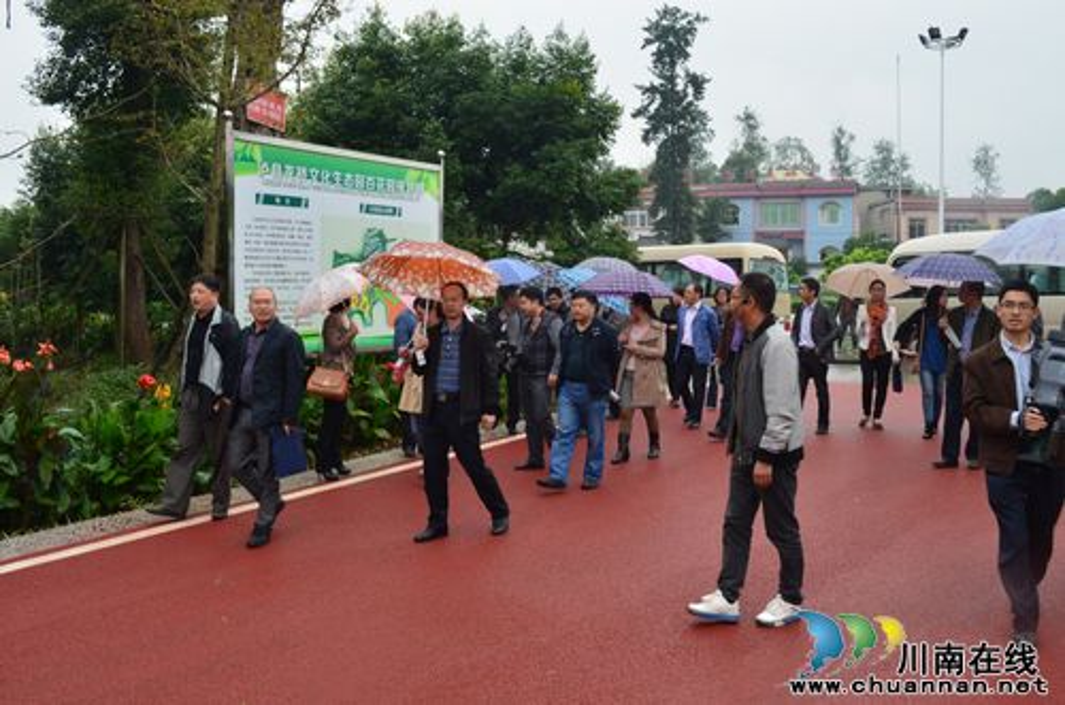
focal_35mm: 36
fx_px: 1063
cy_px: 352
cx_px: 532
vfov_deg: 36.7
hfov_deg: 53.2
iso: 400
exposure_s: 1/60
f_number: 10
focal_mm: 24
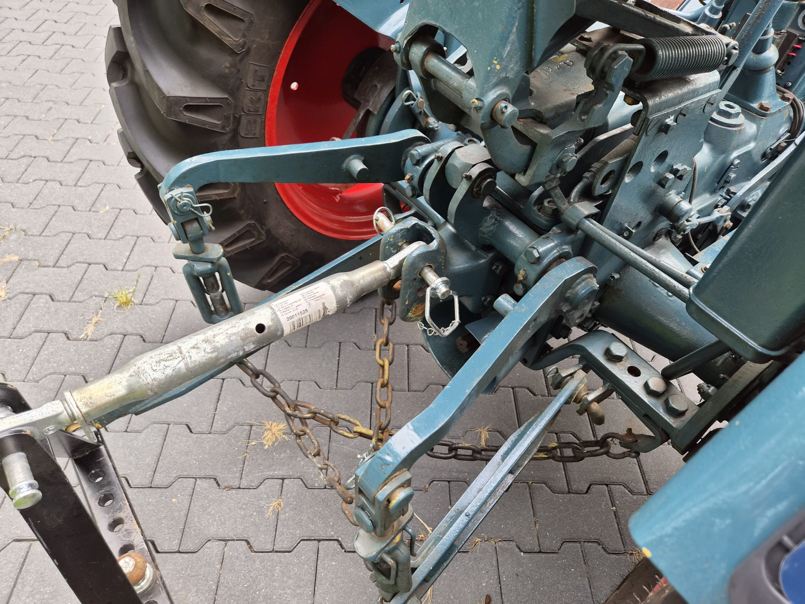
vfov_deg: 58.9
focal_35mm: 23
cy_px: 302
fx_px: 535
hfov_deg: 73.9
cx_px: 402
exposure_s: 1/180
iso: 40
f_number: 1.8
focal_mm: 5.4
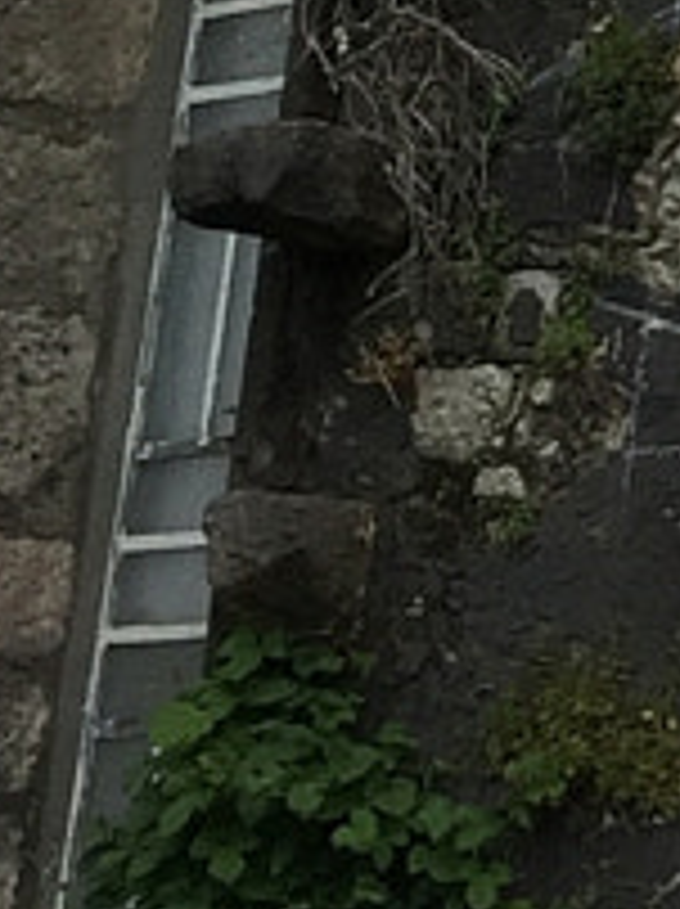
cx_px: 2166
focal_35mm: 230
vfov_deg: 8.1
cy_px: -1035
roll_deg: -1.4
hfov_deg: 5.9
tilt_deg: +21.8
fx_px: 6037
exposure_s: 1/2198
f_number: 2.2
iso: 32
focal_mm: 4.15
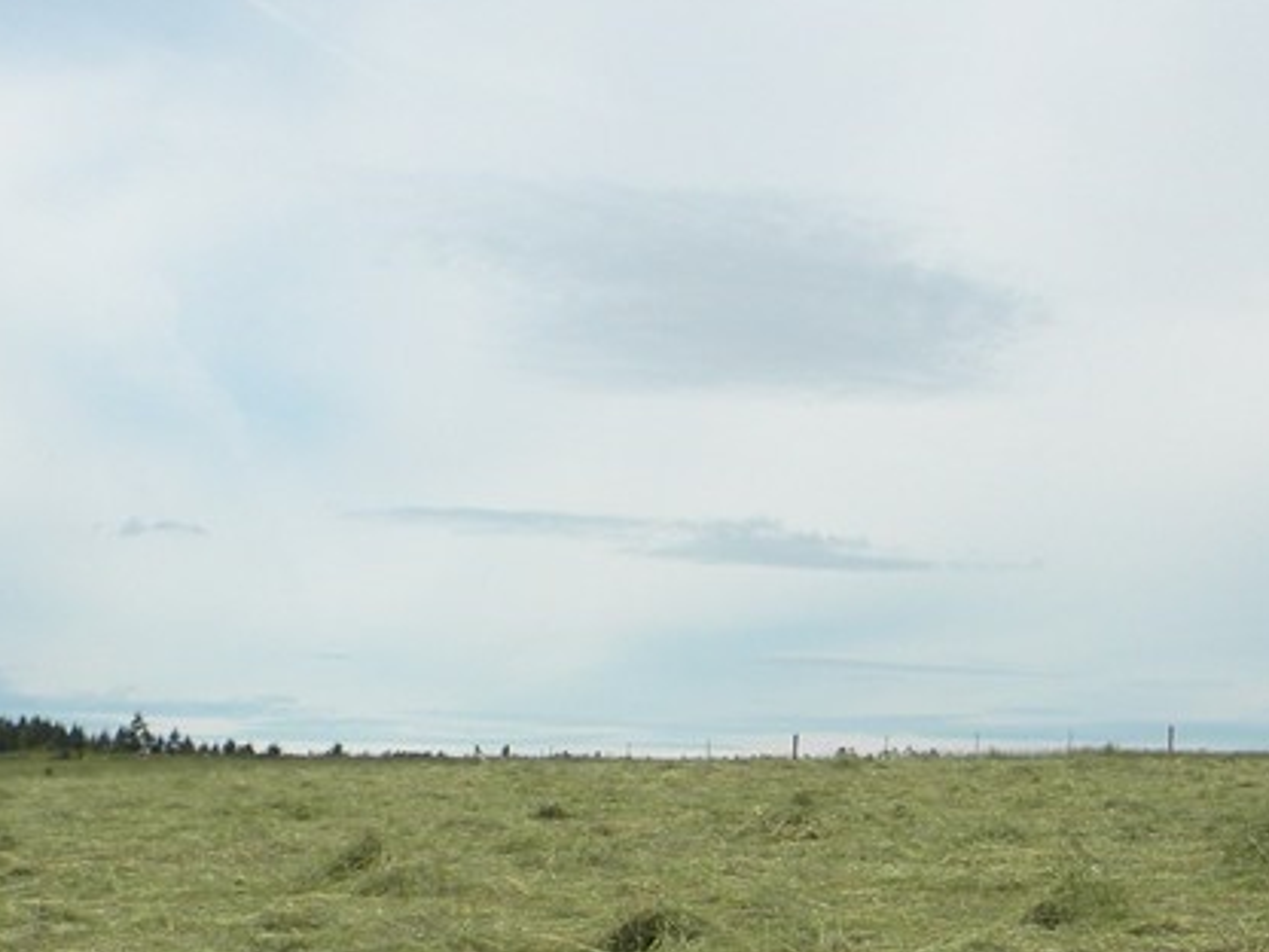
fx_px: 2529
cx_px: 702
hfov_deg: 28.1
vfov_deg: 21.2
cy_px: 662
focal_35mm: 69
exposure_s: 1/365
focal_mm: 5
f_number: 7
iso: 80
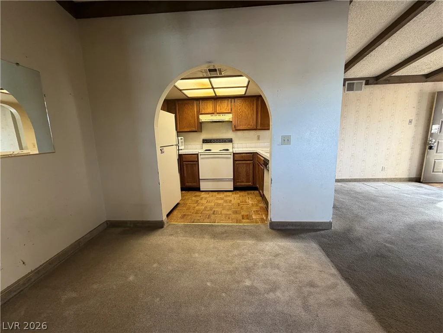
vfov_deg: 85.7
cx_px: 222
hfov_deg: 102.1
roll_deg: +2.0
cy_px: 166
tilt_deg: -10.1
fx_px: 179
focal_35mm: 14
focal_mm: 2.22
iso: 200
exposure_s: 1/60
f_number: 2.2
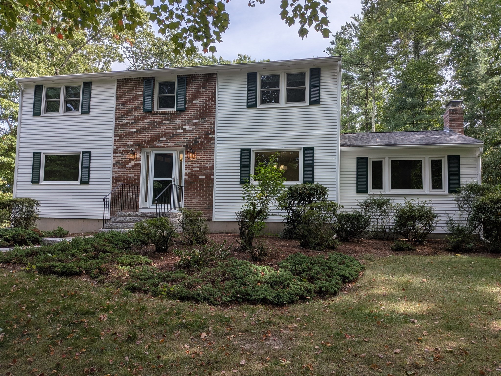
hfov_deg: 71.6
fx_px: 347
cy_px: 188
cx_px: 250
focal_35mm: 24
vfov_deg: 56.8
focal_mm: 4.53
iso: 32
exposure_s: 1/1404
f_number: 1.7
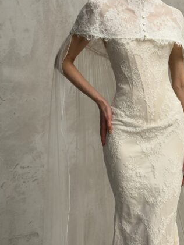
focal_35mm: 76
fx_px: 538
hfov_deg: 19.4
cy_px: 86
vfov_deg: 25.5
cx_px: 113
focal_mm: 6.76
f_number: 1.78
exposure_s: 1/61
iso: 100
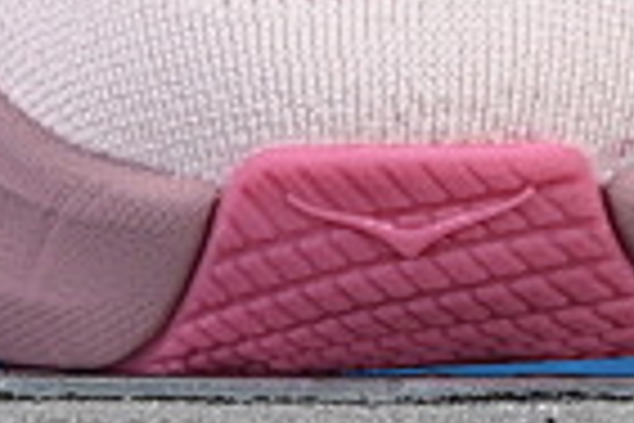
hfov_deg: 3.6
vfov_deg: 2.4
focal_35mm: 575
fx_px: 10126
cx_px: -103
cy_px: -634
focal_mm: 50
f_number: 8
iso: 160
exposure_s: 1/80
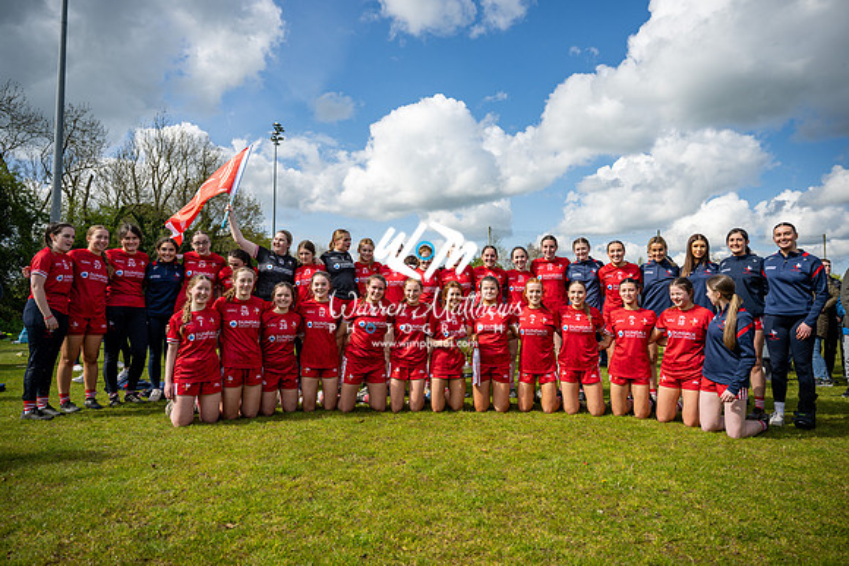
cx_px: 424
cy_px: 283
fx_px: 566
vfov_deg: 53.2
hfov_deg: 73.7
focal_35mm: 24
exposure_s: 1/1000
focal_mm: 24
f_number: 4
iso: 100
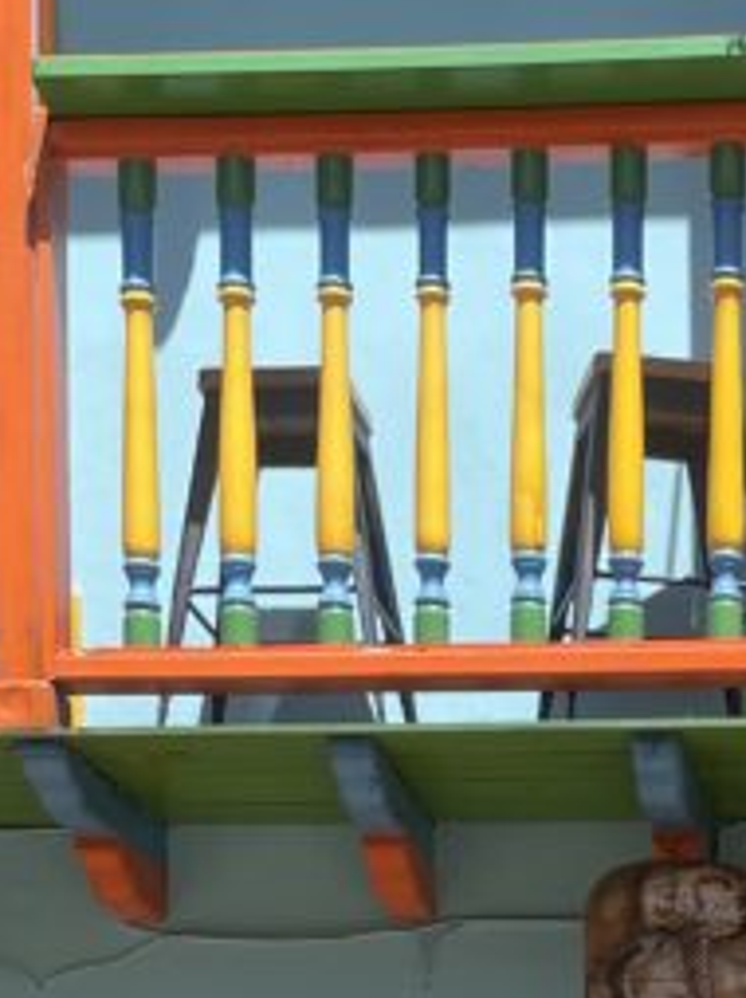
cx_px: 840
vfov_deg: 16.7
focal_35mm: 105
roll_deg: +0.5
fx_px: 3022
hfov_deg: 13.8
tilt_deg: +1.3
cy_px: 1572
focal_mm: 4.2
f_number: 1.6
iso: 32
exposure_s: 1/3610
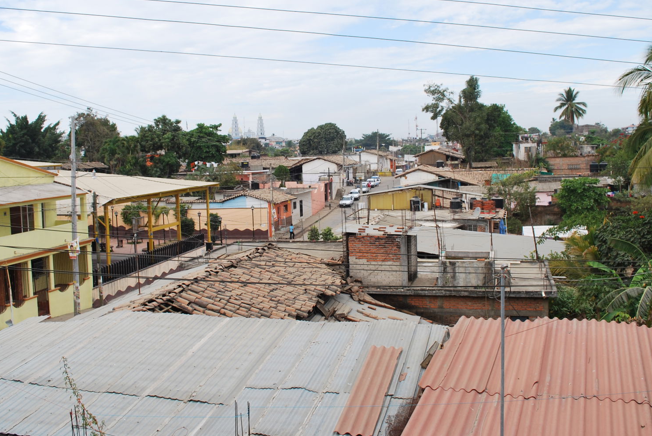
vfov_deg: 37.8
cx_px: 306
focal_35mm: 35
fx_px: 635
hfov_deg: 54.3
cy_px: 178
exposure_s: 1/200
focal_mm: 18
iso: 100
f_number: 7.1
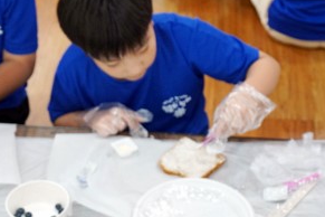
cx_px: 69
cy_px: 178
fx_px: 867
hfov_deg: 21.0
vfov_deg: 14.2
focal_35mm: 96
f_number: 4
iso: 1600
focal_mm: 31
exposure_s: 1/160
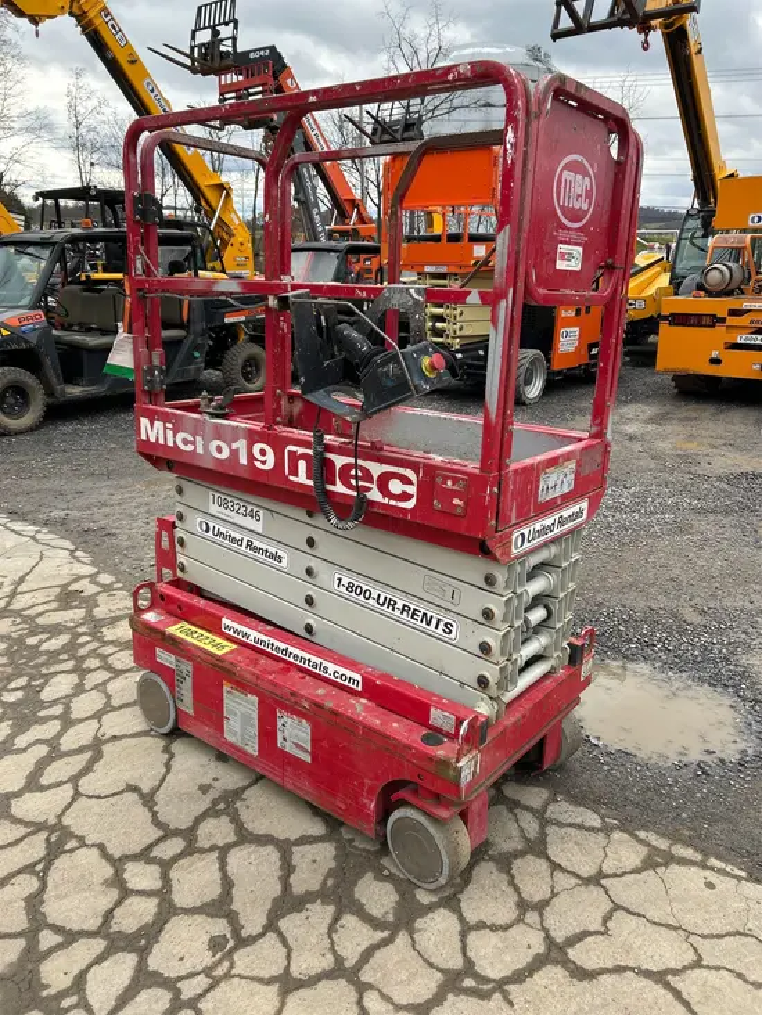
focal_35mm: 26
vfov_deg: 67.3
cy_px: 508
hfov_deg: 53.1
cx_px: 381
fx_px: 763
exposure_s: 1/674
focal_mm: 5.7
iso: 50
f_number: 1.5
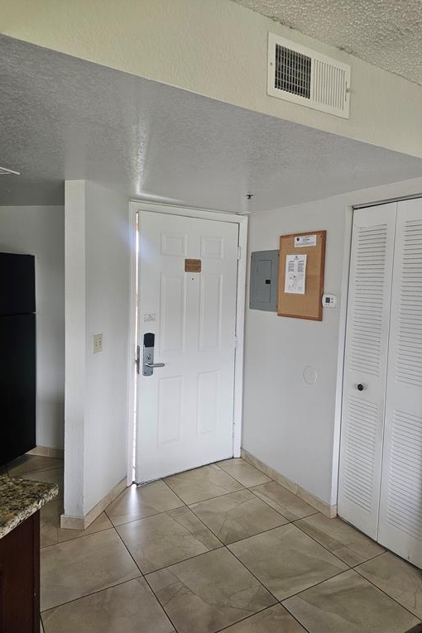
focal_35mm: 24
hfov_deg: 53.1
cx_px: 229
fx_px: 422
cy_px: 316
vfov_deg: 73.7
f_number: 1.7
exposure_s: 1/120
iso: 125
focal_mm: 6.3
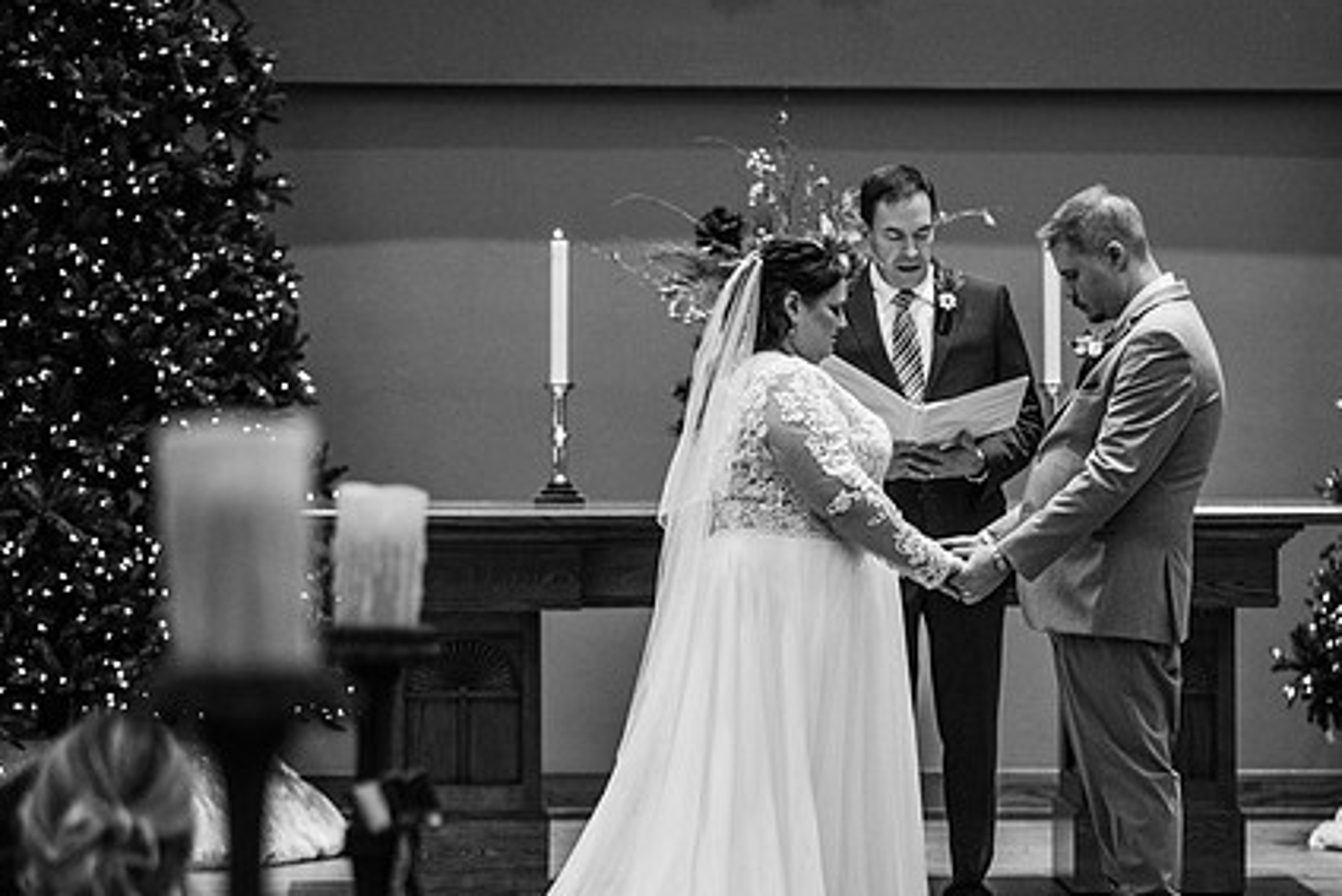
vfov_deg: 7.7
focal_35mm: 178
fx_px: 6637
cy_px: 597
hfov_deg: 11.5
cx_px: 896
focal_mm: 130
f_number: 2.8
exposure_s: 1/250
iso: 2000
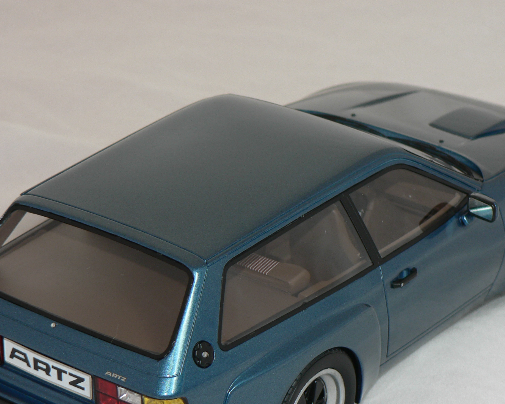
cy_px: 252
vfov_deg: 12.1
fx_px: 1898
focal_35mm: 127
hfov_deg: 15.2
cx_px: 266
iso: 80
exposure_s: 1/60
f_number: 3.2
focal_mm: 14
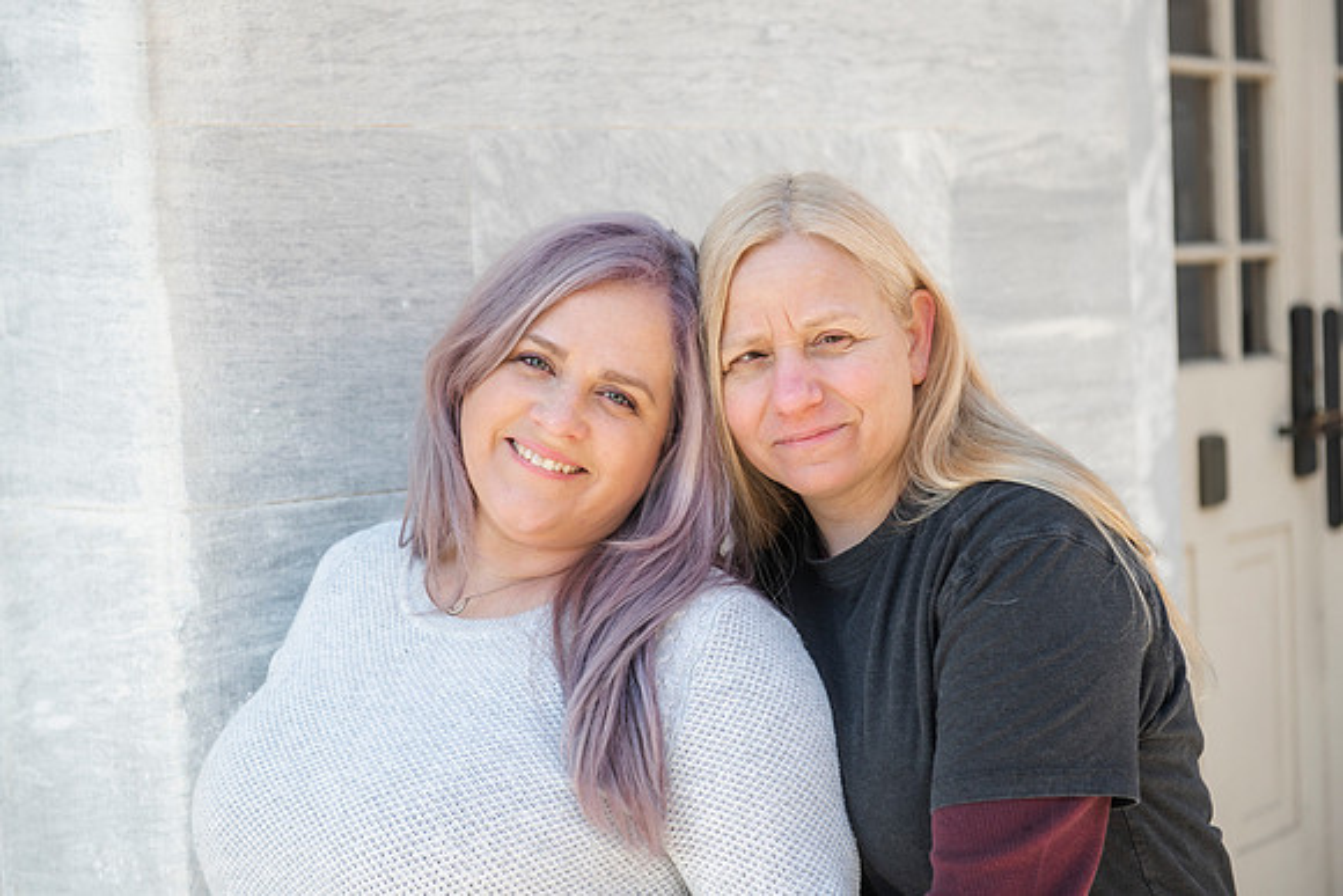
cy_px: 428
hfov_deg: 27.6
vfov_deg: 18.6
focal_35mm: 73
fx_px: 2730
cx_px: 641
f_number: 4
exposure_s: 1/1250
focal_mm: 70
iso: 400
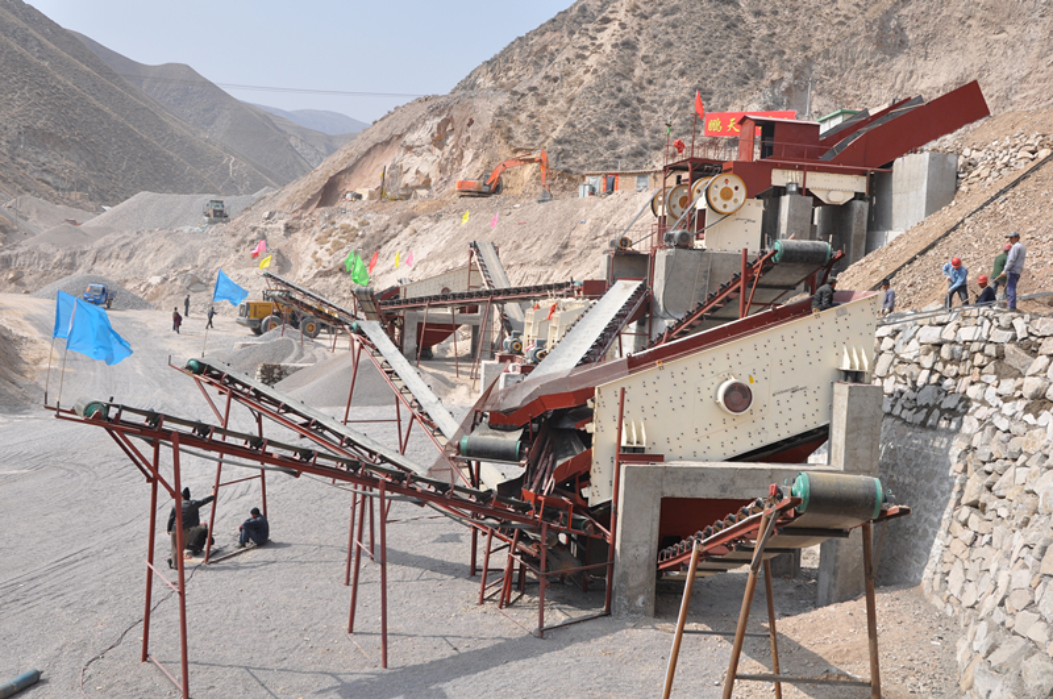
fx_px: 1139
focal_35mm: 39
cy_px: 350
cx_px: 526
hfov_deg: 49.6
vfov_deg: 34.1
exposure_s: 1/320
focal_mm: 26
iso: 200
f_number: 9
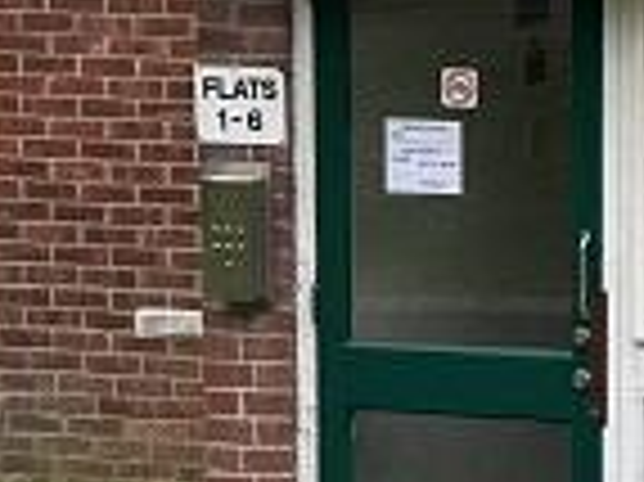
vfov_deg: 8.6
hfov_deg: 9.9
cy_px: -279
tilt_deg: -3.1
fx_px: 3123
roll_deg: +0.0
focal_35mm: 168
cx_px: 1707
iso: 80
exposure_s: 1/567
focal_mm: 6.76
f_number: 1.78
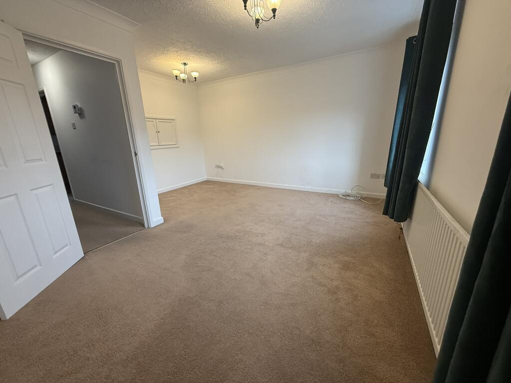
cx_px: 256
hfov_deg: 102.1
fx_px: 207
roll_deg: +2.8
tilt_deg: -12.5
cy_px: 192
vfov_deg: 85.7
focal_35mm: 14
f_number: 2.2
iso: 200
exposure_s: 1/100
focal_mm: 2.22
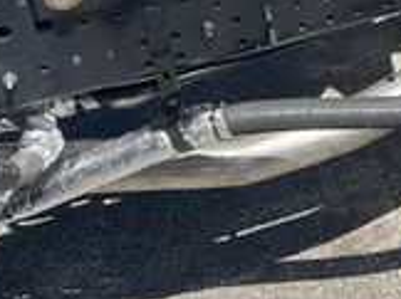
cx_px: 636
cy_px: -168
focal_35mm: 103
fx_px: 1191
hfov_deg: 16.9
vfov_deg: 13.4
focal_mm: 5.7
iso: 50
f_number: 1.5
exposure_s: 1/1645
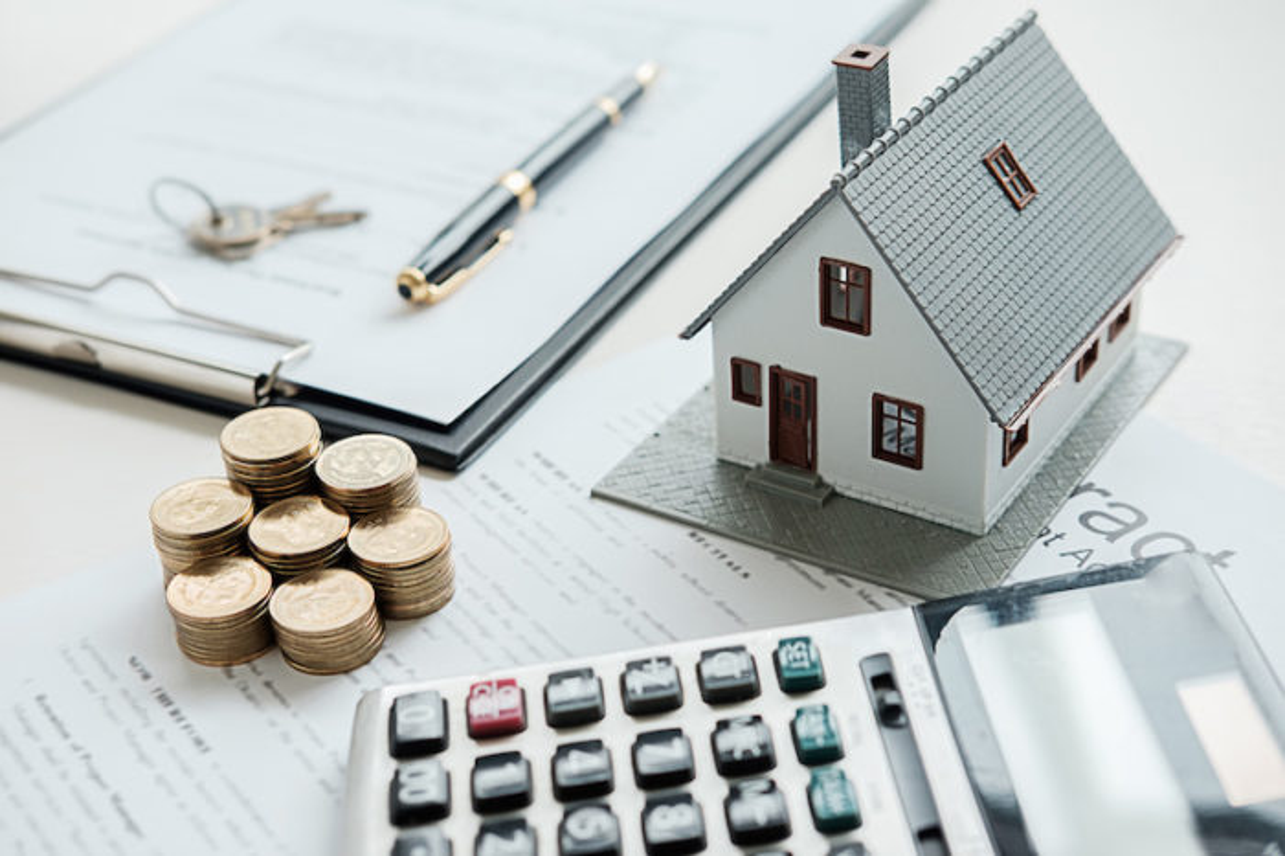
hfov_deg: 37.5
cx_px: 642
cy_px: 428
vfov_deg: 25.5
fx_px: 1891
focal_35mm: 53
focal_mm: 35
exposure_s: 1/125
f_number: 4
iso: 200
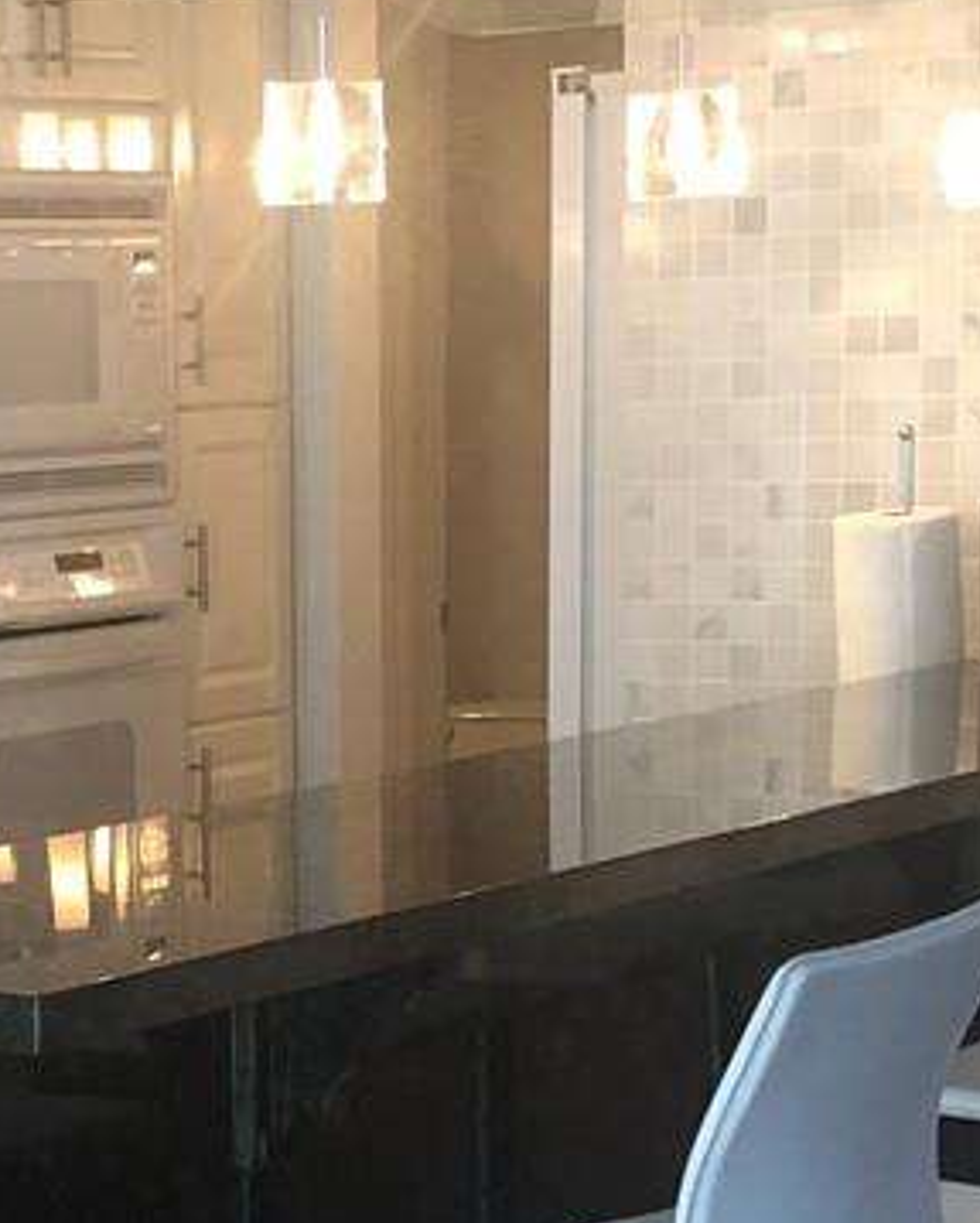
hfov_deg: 12.4
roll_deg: +1.9
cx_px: -92
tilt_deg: -9.6
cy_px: 1127
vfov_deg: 15.5
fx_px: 4418
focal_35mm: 122
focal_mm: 3.99
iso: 40
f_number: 1.8
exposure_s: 1/15
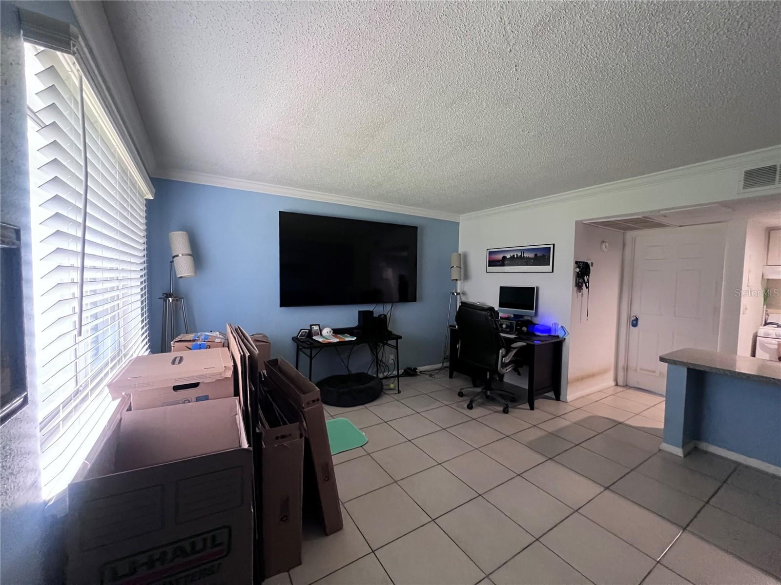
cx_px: 390
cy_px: 292
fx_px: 293
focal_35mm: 13
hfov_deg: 106.2
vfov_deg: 89.9
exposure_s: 1/52
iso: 1000
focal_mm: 1.57
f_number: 1.8
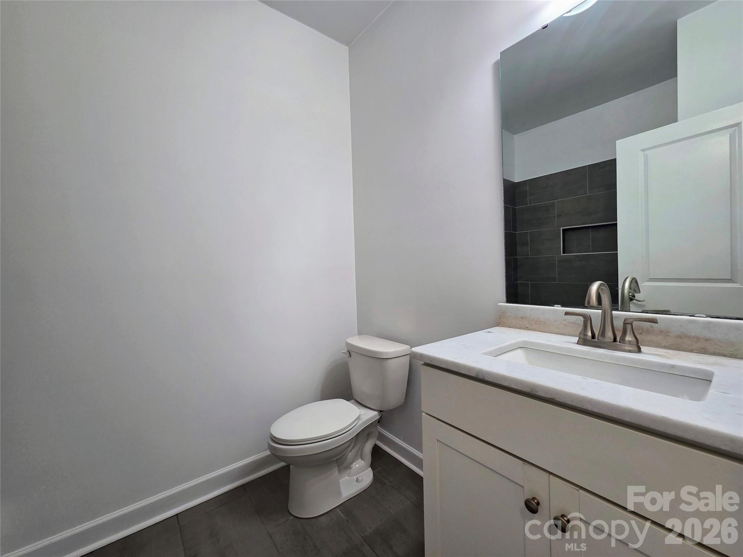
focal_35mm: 13
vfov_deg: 89.9
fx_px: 279
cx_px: 372
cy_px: 278
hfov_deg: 106.2
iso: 160
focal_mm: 2.2
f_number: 2.2
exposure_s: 1/60
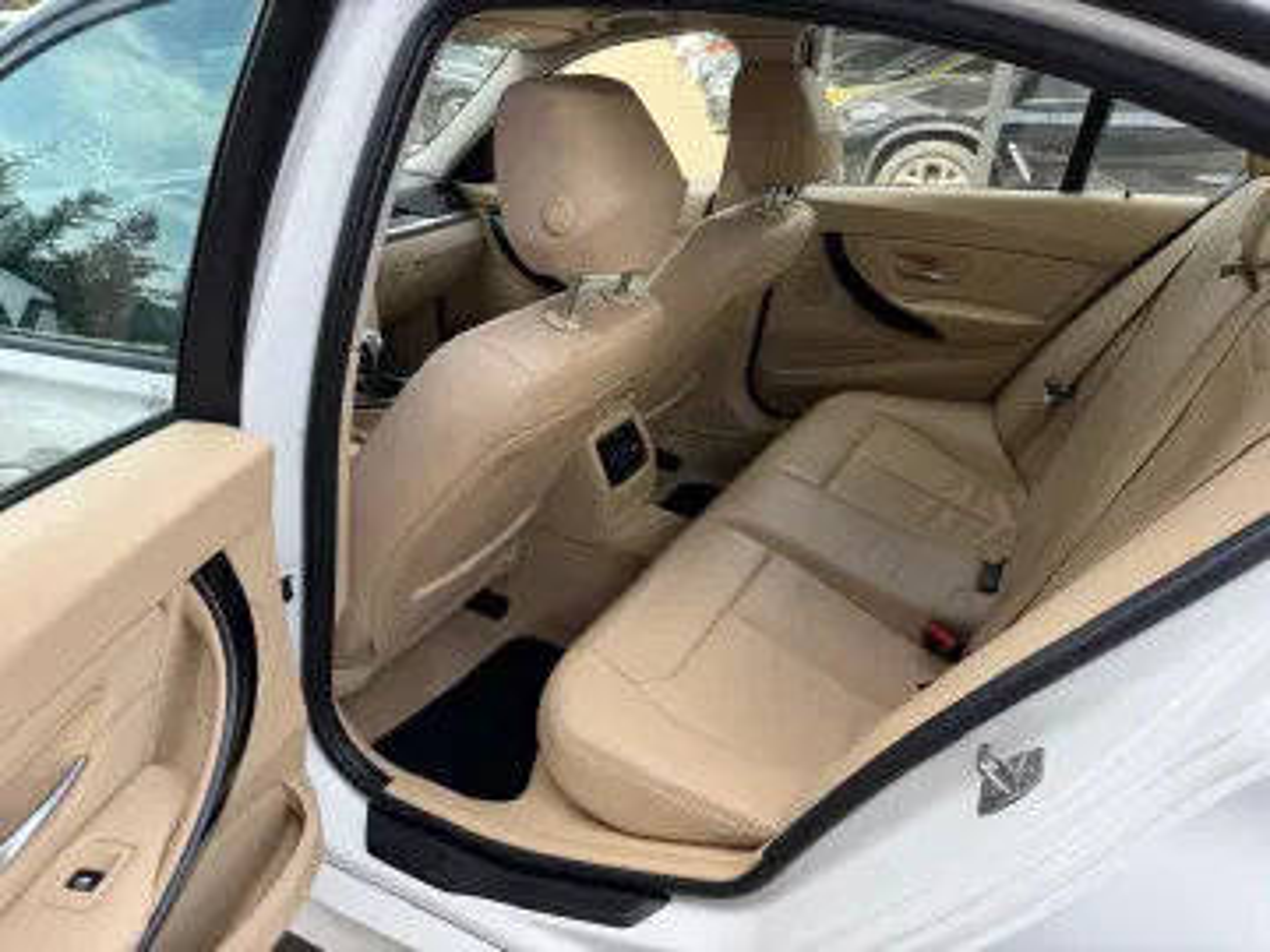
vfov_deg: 56.8
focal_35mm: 24
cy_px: 476
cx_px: 635
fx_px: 881
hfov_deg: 71.6
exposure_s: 1/584
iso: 100
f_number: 1.78
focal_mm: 6.76
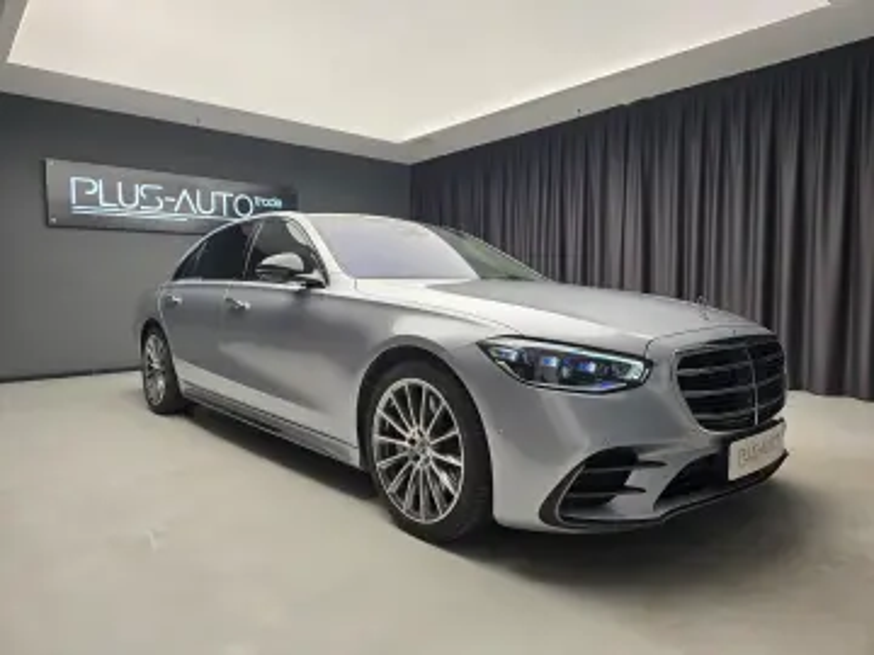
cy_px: 328
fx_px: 581
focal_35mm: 23
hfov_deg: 73.9
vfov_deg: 58.9
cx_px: 437
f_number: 1.7
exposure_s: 1/50.9
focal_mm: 6.3
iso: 32
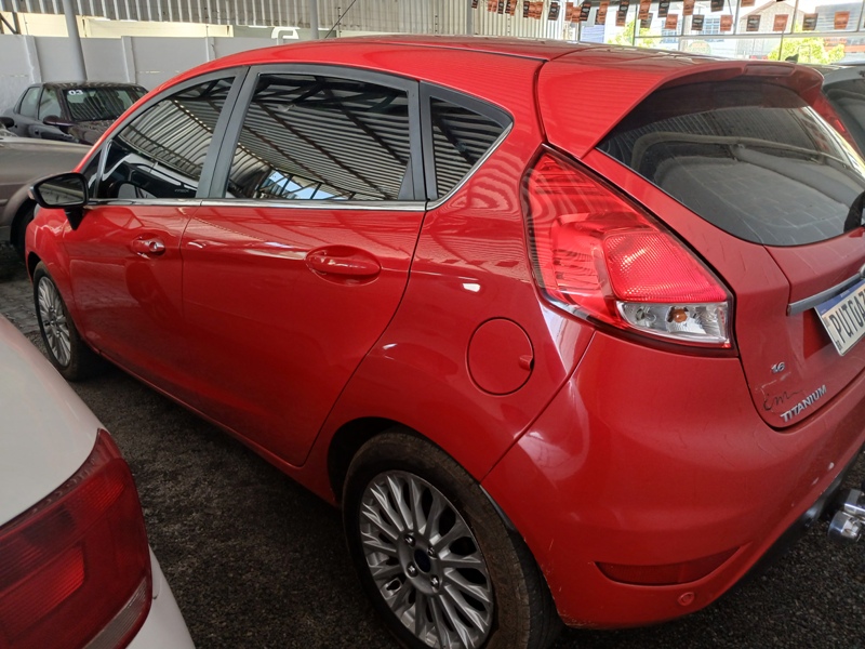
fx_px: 650
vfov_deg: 53.1
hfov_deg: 67.3
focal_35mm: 26
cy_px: 324
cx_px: 432
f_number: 1.8
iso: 160
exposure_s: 1/60
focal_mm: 3.98
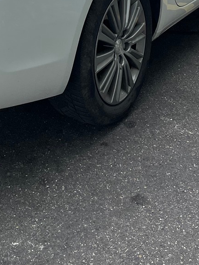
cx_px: 11
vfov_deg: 18.3
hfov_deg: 16.0
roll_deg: +0.1
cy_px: -168
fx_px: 698
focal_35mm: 91
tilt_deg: -6.8
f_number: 1.6
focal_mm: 4.2
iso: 32
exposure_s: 1/1511
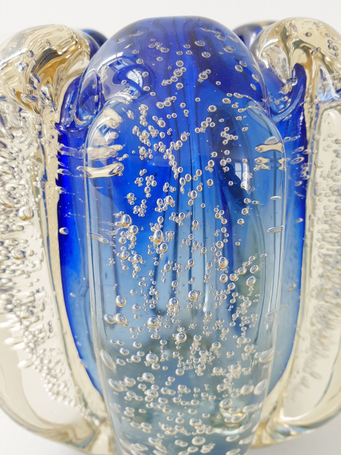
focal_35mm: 26
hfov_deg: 53.1
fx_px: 341
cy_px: 228
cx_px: 170
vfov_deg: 67.3
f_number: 2.4
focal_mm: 4.3
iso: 64
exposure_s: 1/100
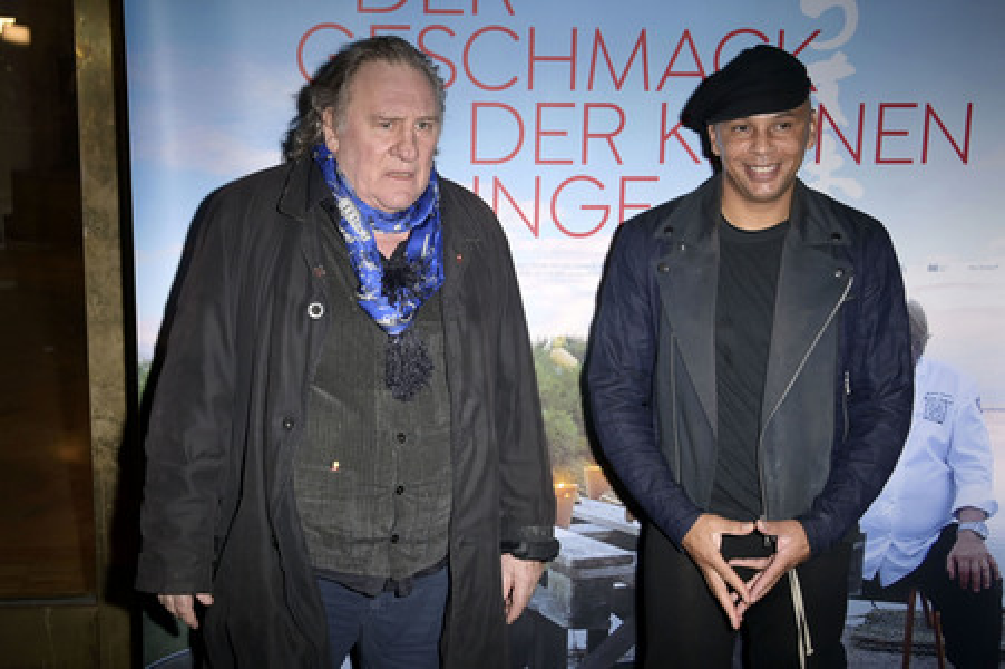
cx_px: 502
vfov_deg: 35.0
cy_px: 334
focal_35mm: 38
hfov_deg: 50.7
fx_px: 1060
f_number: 5.6
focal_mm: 38
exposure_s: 1/250
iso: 640
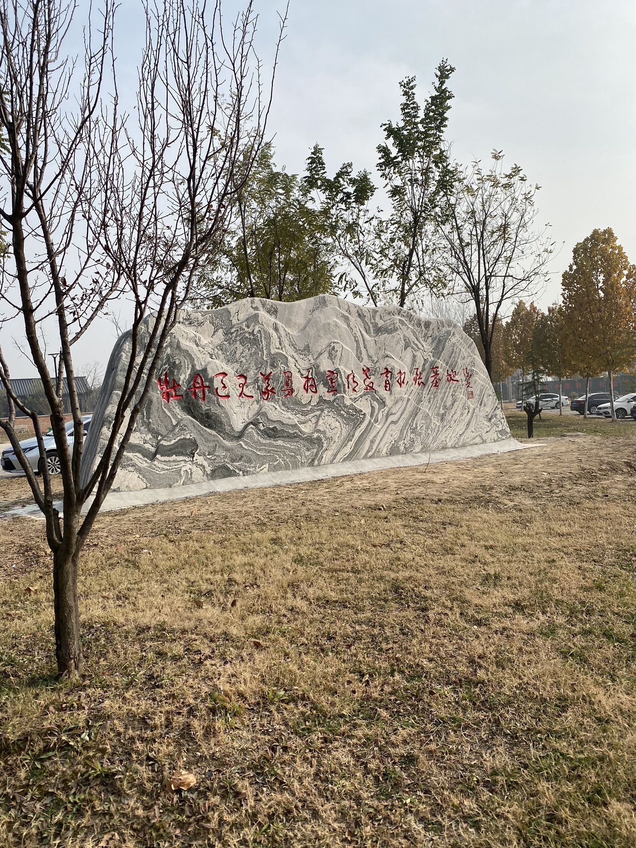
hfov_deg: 53.1
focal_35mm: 26
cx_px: 318
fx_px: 637
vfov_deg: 67.3
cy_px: 424
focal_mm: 4.25
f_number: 1.8
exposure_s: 1/3846
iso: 32
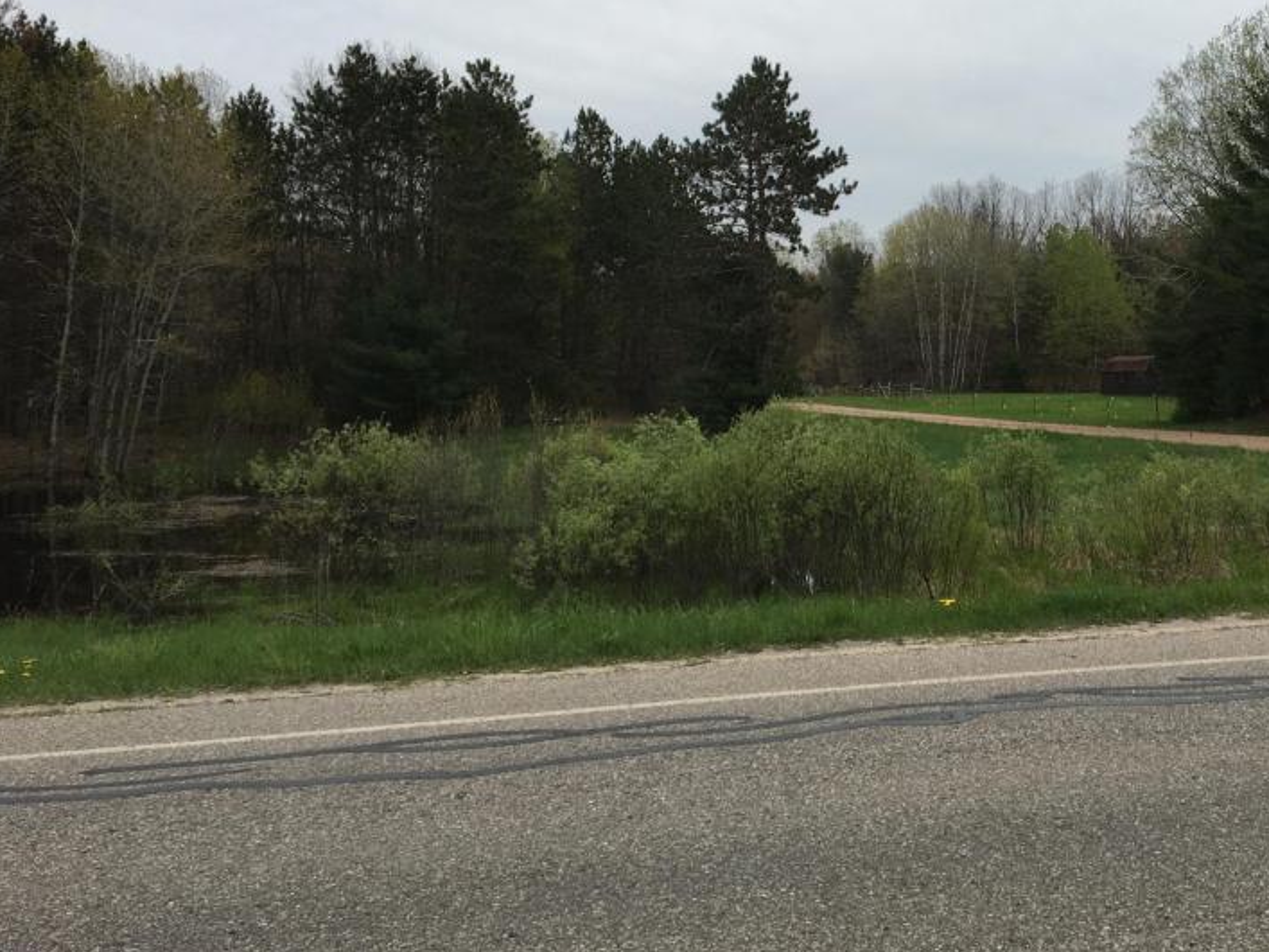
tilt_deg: +0.0
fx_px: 1539
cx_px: 903
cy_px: 311
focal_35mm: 42
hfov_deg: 43.8
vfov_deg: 34.0
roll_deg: +0.4
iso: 25
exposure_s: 1/1672
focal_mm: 4.15
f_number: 2.2
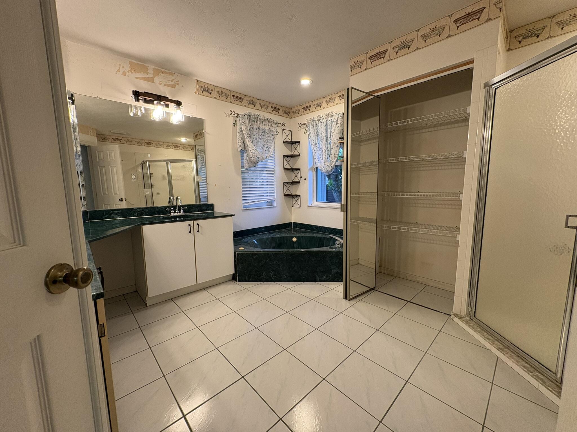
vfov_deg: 85.7
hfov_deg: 102.1
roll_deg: +1.3
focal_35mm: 14
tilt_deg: -8.2
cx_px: 288
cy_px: 216
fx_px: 233
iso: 160
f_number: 2.2
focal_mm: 2.22
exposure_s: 1/60
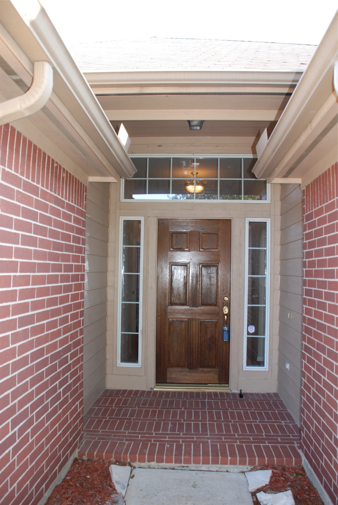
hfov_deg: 48.0
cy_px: 252
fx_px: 379
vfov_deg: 67.3
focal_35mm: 27
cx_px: 169
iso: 200
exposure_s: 1/60
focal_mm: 18
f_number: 3.5
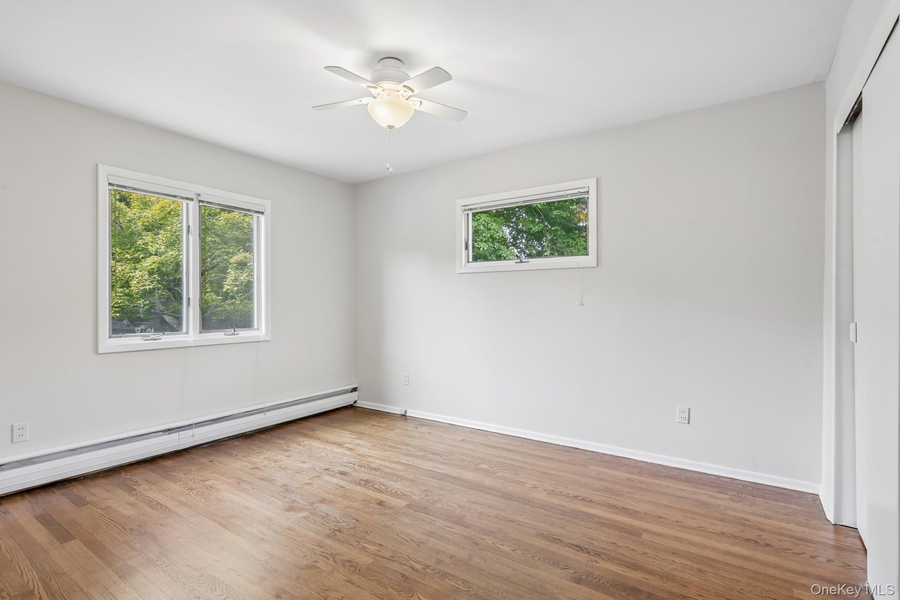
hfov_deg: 93.3
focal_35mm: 17
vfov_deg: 70.4
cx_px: 450
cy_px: 300
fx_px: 425
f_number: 9
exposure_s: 1/13
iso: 250
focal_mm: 17
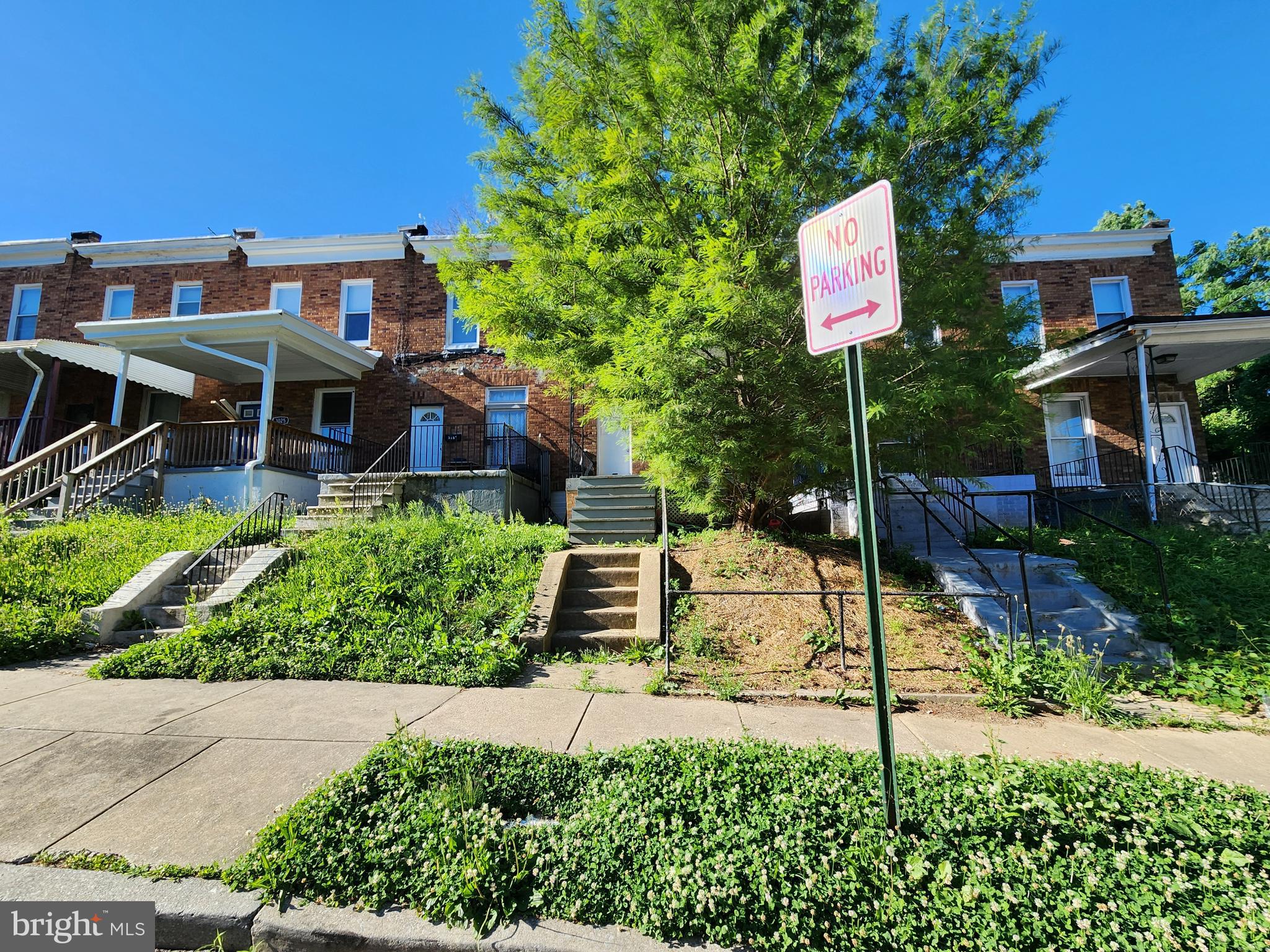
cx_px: 635
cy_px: 476
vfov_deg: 89.9
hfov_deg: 106.2
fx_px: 477
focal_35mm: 13
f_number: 2.2
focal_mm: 2.2
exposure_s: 1/781
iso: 50
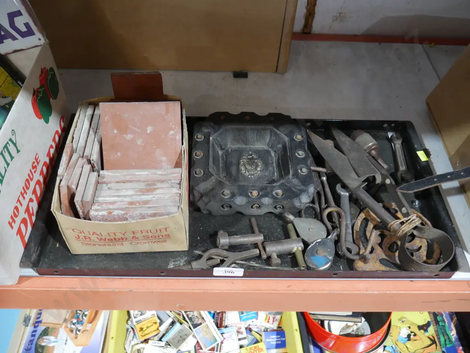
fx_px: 435
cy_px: 176
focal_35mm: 32
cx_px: 235
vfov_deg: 44.2
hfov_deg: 56.8
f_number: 3.6
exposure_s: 1/60
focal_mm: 16
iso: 1250
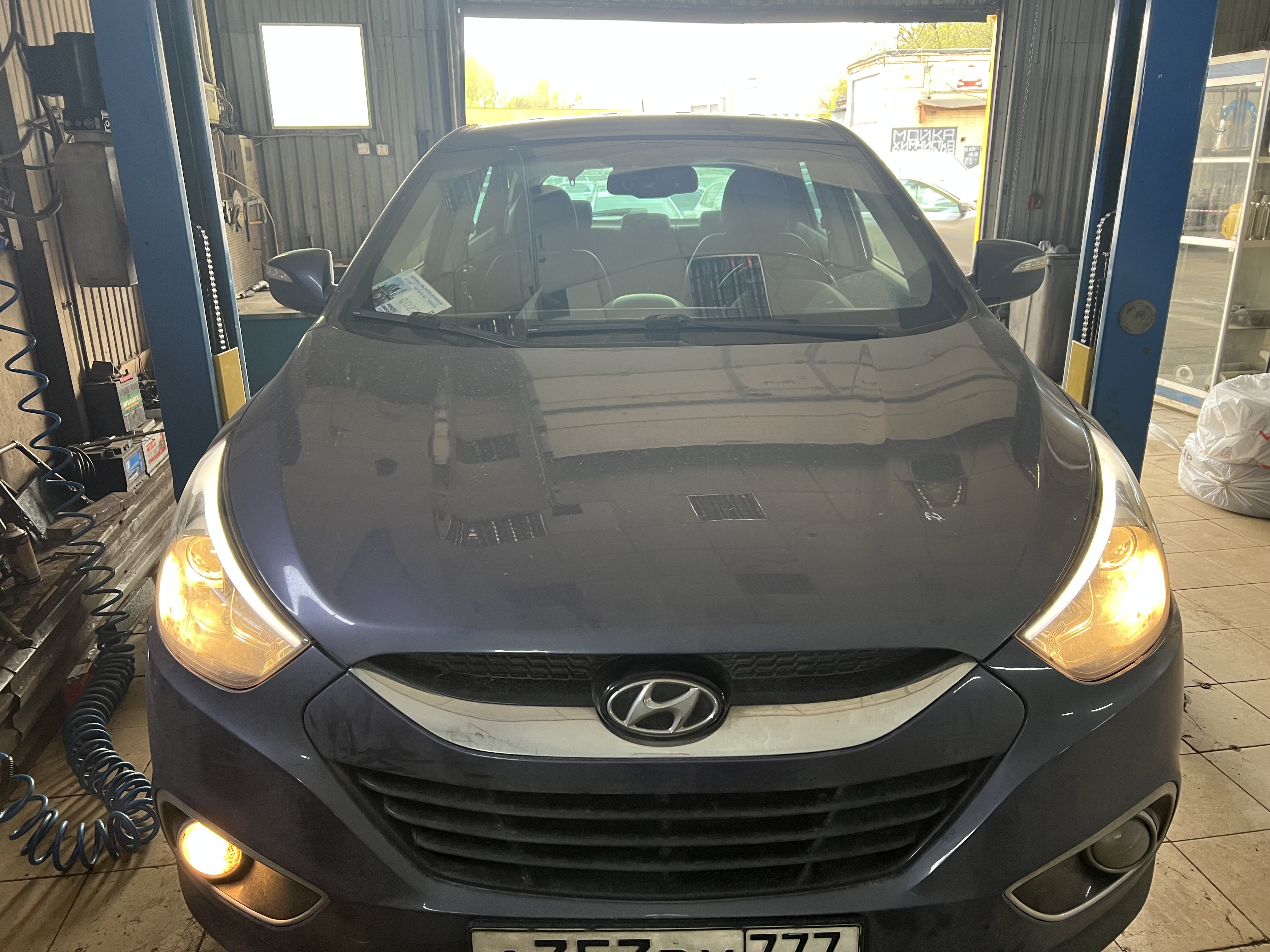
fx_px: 954
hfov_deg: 67.3
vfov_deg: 53.1
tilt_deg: -18.0
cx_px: 635
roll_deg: +1.2
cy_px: 476
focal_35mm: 26
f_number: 1.5
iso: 125
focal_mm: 5.7
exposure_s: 1/99
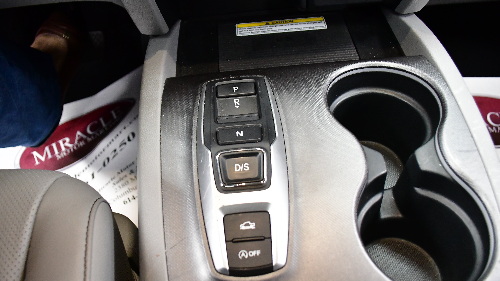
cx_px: 245
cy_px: 154
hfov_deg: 66.1
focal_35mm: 29
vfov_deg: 40.1
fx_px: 385
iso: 4000
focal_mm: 18
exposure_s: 1/40
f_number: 4
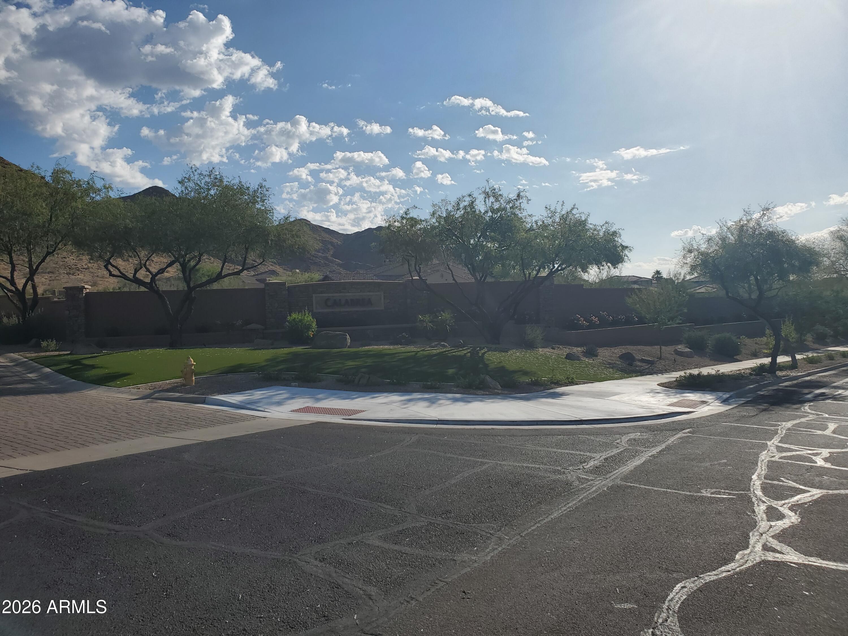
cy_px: 318
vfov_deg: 53.1
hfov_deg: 67.3
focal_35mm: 26
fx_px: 637
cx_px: 424
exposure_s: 1/3785
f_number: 2.4
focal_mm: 4.3
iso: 50
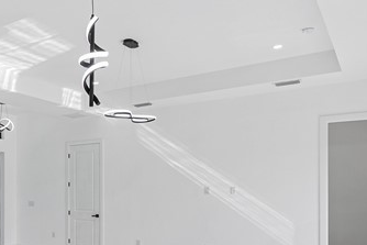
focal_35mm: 39
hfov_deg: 42.8
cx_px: 2
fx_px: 398
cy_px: 187
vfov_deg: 33.5
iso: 200
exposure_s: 1/13
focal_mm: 12
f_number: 9
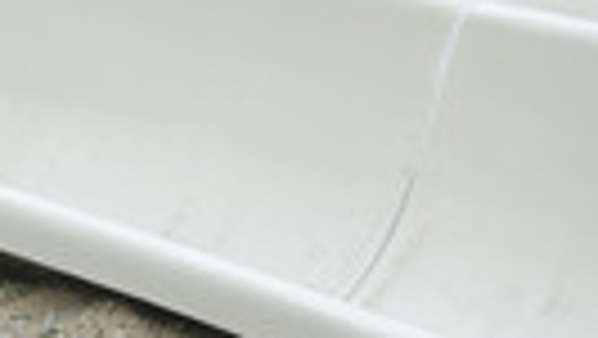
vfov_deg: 2.0
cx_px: -297
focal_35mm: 616
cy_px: 124
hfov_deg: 3.5
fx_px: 9774
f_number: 6.3
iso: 500
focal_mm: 195
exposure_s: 1/640
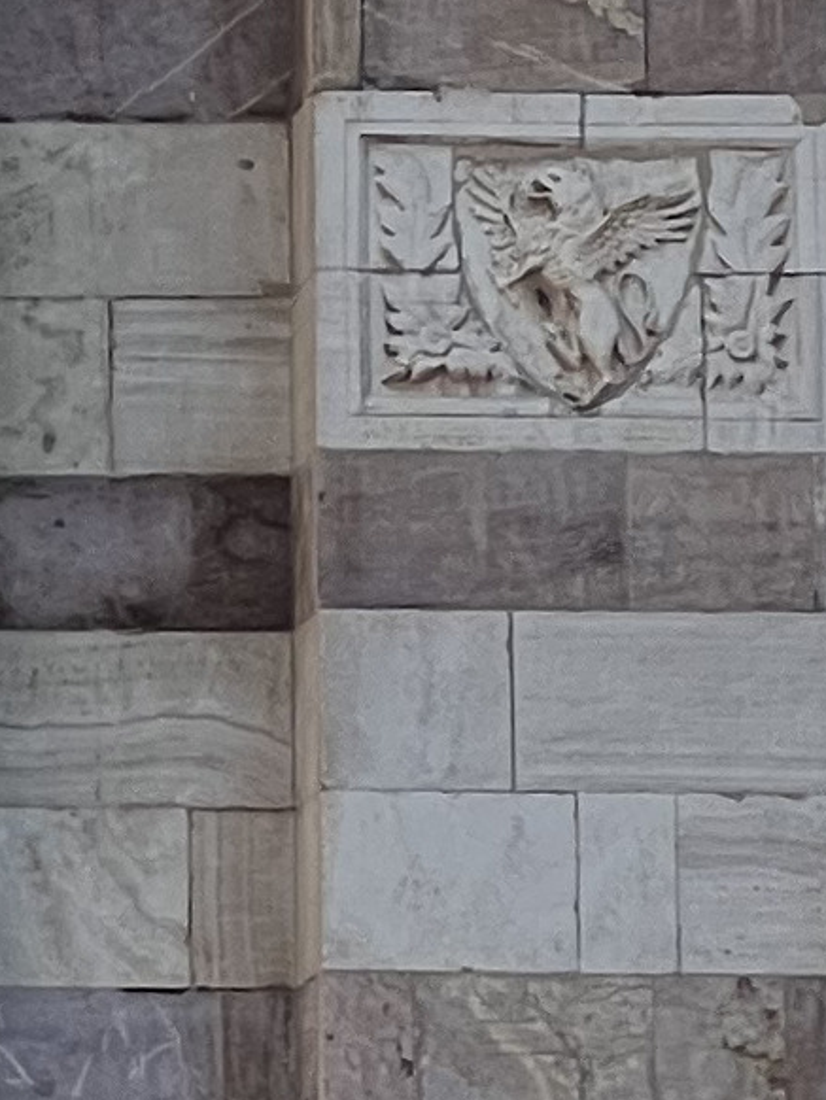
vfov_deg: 3.7
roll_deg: -0.4
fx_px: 16818
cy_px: 96
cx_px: -1771
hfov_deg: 2.8
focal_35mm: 529
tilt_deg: +8.4
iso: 32
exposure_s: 1/943
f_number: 2.8
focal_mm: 9
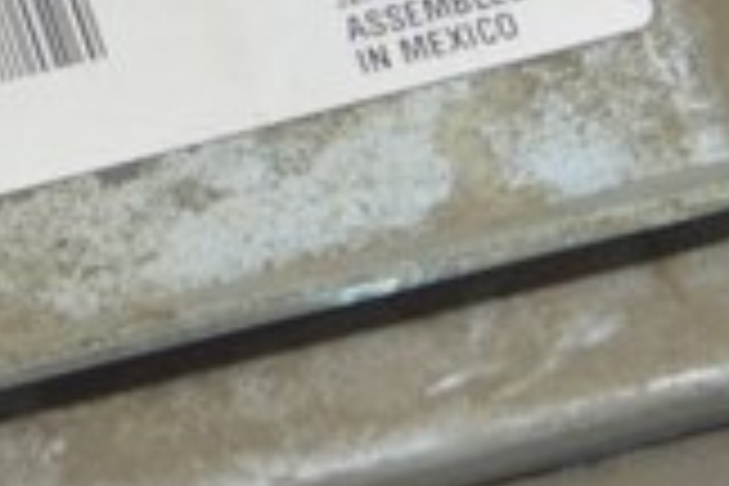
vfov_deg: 4.8
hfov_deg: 7.2
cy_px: -268
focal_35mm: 284
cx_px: -14
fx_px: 5751
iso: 400
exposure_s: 1/20
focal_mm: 30
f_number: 5.6
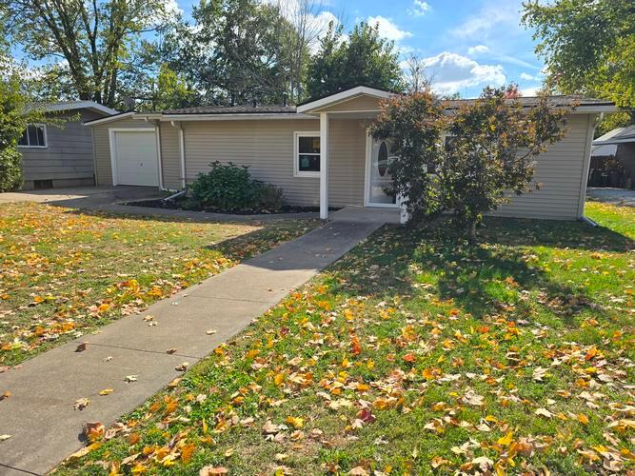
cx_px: 318
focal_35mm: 23
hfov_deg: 73.9
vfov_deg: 58.9
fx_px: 422
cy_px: 238
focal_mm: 6.3
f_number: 1.7
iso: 12
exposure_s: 1/957
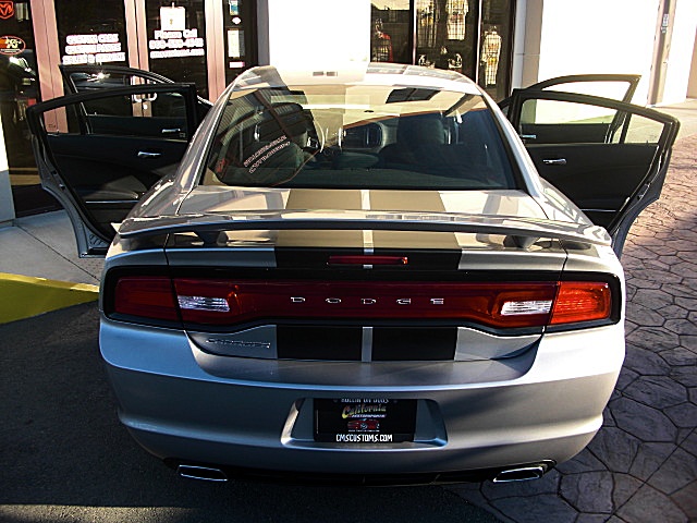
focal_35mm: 36
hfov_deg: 51.4
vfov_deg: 39.7
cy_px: 262
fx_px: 725
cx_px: 348
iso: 50
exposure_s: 1/200
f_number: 2.8
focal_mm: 6.3
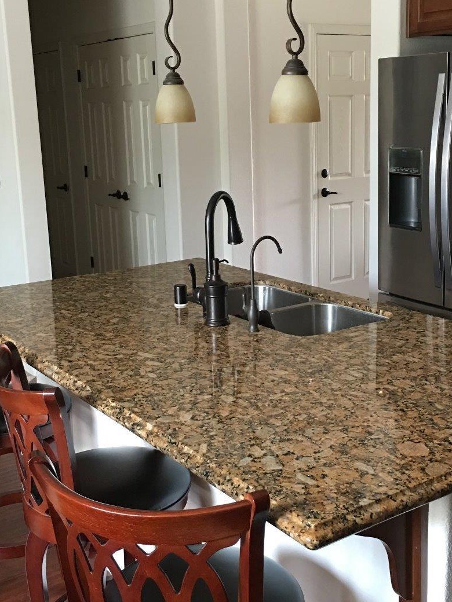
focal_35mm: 46
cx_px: 235
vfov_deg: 41.2
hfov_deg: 31.5
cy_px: 282
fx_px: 801
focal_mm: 4.15
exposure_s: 1/15
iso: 80
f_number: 2.2
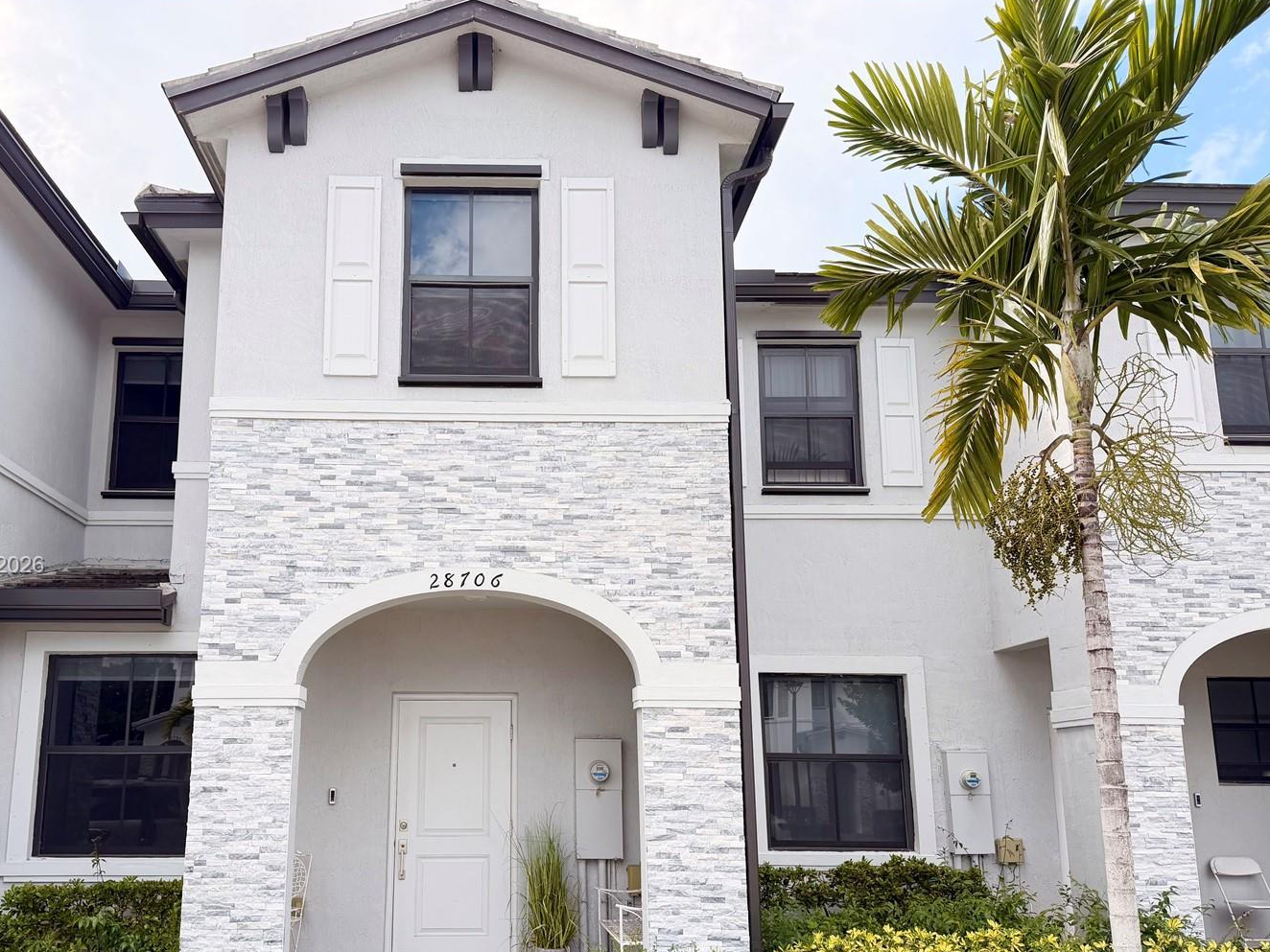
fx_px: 1064
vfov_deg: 48.0
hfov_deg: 61.2
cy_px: 567
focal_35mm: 29
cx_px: 513
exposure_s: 1/2445
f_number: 1.78
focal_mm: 6.76
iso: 100
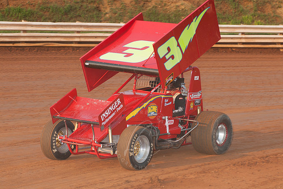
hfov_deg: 17.0
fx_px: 944
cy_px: 94
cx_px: 142
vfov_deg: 11.4
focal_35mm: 120
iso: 100
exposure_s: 1/400
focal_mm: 80
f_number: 4.5
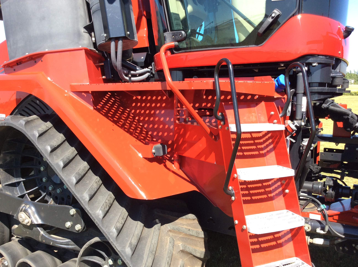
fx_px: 330
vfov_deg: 44.1
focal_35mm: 32
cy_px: 134
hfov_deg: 56.9
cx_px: 179
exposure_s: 1/406
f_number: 2.4
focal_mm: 3.3
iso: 32
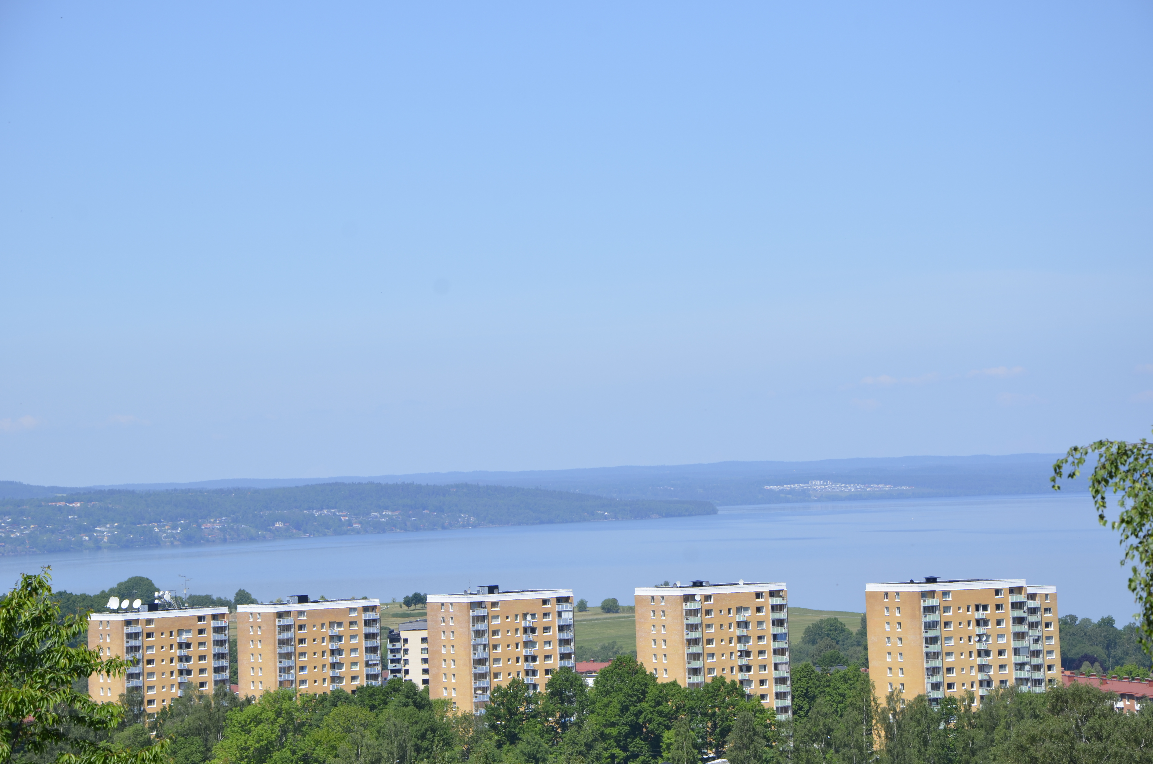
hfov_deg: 16.1
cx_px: 576
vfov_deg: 10.7
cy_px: 382
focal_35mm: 128
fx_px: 4075
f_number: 8
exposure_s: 1/250
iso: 110
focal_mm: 85
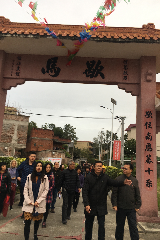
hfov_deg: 42.3
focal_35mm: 31
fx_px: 207
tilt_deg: +12.6
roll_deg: -5.1
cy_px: 122
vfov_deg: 60.3
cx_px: 82
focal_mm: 4.15
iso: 25
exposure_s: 1/100
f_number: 2.2
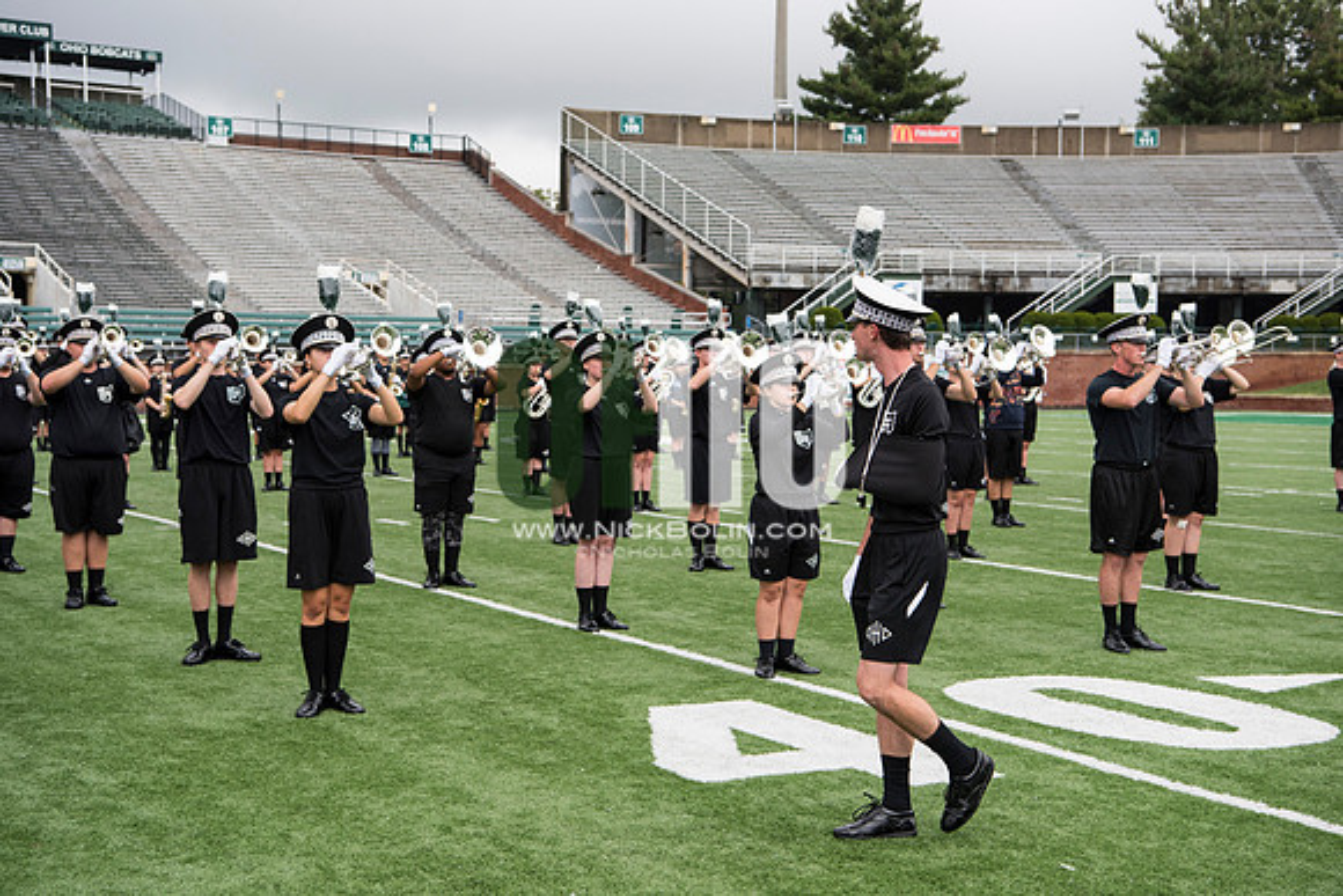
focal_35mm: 52
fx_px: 1940
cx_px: 672
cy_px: 448
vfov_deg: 26.0
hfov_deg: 38.2
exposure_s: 1/1600
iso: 640
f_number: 5.6
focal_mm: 52
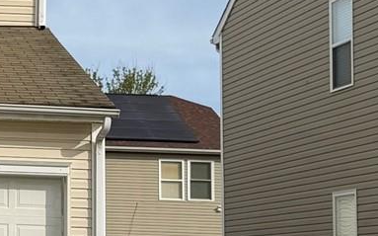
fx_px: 1400
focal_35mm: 136
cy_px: 74
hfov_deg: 14.2
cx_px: -217
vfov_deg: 9.6
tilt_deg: +7.8
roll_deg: -0.6
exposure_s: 1/5714
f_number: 1.78
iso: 80
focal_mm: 6.76
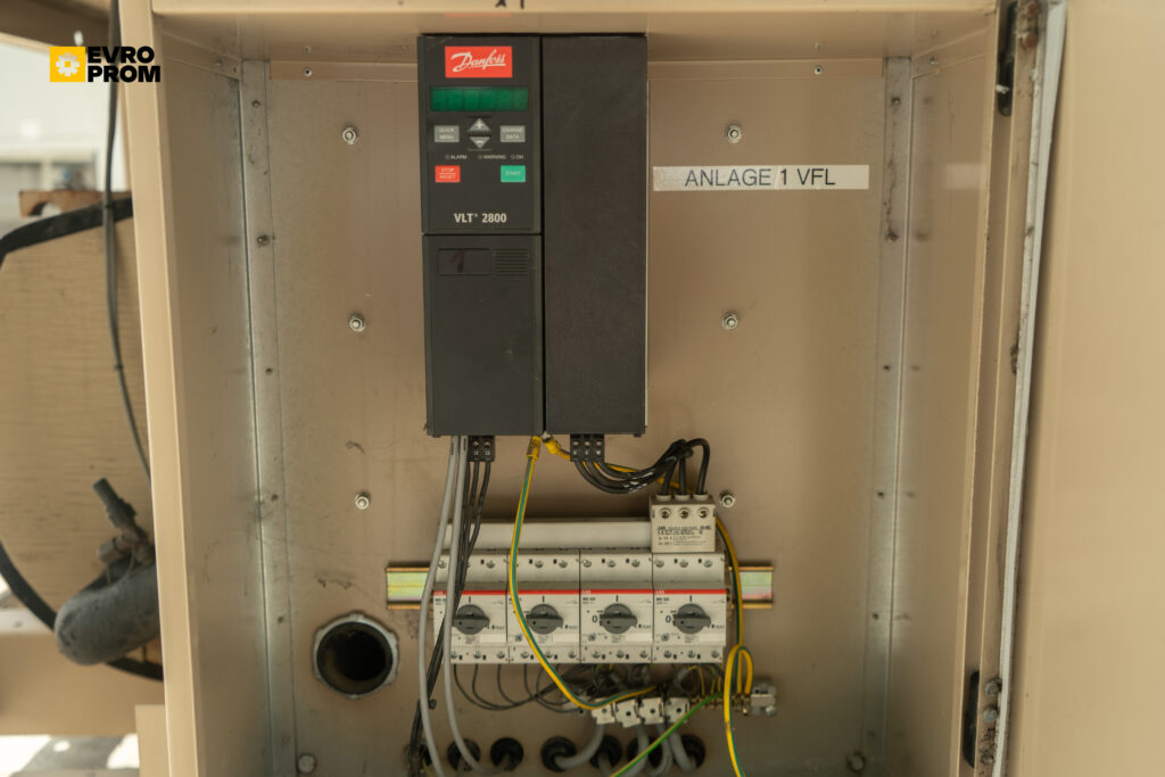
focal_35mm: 35
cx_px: 582
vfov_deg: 37.9
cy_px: 388
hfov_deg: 54.4
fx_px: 1133
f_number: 4.5
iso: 250
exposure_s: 1/160
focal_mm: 35
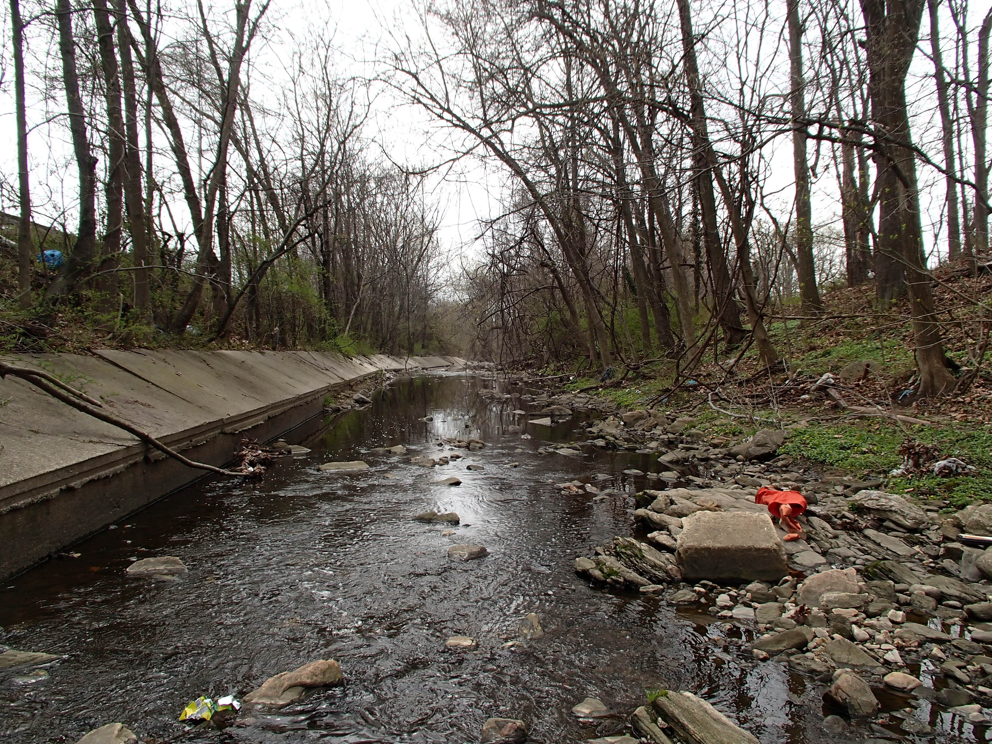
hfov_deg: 61.7
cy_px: 364
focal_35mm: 29
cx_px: 509
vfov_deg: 48.2
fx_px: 831
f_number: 3.9
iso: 100
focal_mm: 5
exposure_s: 1/400
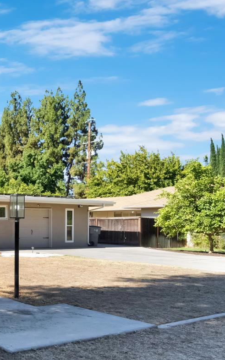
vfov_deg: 54.8
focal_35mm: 35
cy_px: 221
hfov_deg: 26.1
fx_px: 344
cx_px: -116
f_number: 8
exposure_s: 1/500
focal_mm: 12
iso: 400
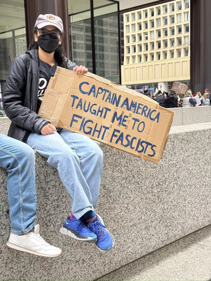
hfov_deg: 30.3
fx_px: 390
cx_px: 106
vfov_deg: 39.7
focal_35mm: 48
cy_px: 140
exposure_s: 1/272
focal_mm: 6.76
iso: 64
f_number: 1.78
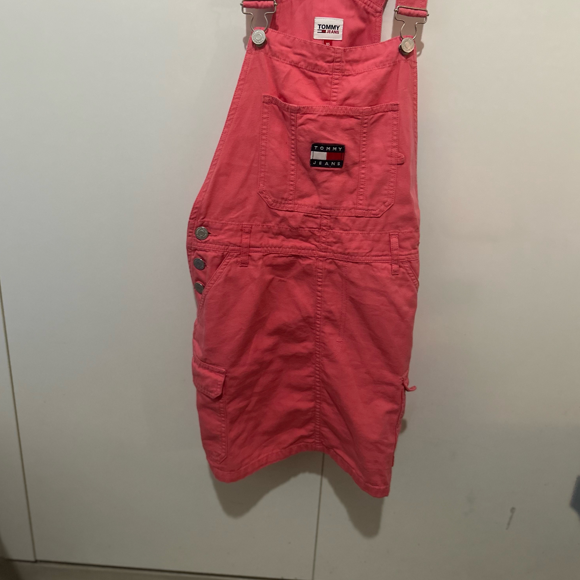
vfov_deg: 54.9
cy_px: 210
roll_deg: -3.1
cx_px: 290
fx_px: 550
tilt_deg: -20.5
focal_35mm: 29
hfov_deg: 55.6
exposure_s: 1/50
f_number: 1.78
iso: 500
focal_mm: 6.86
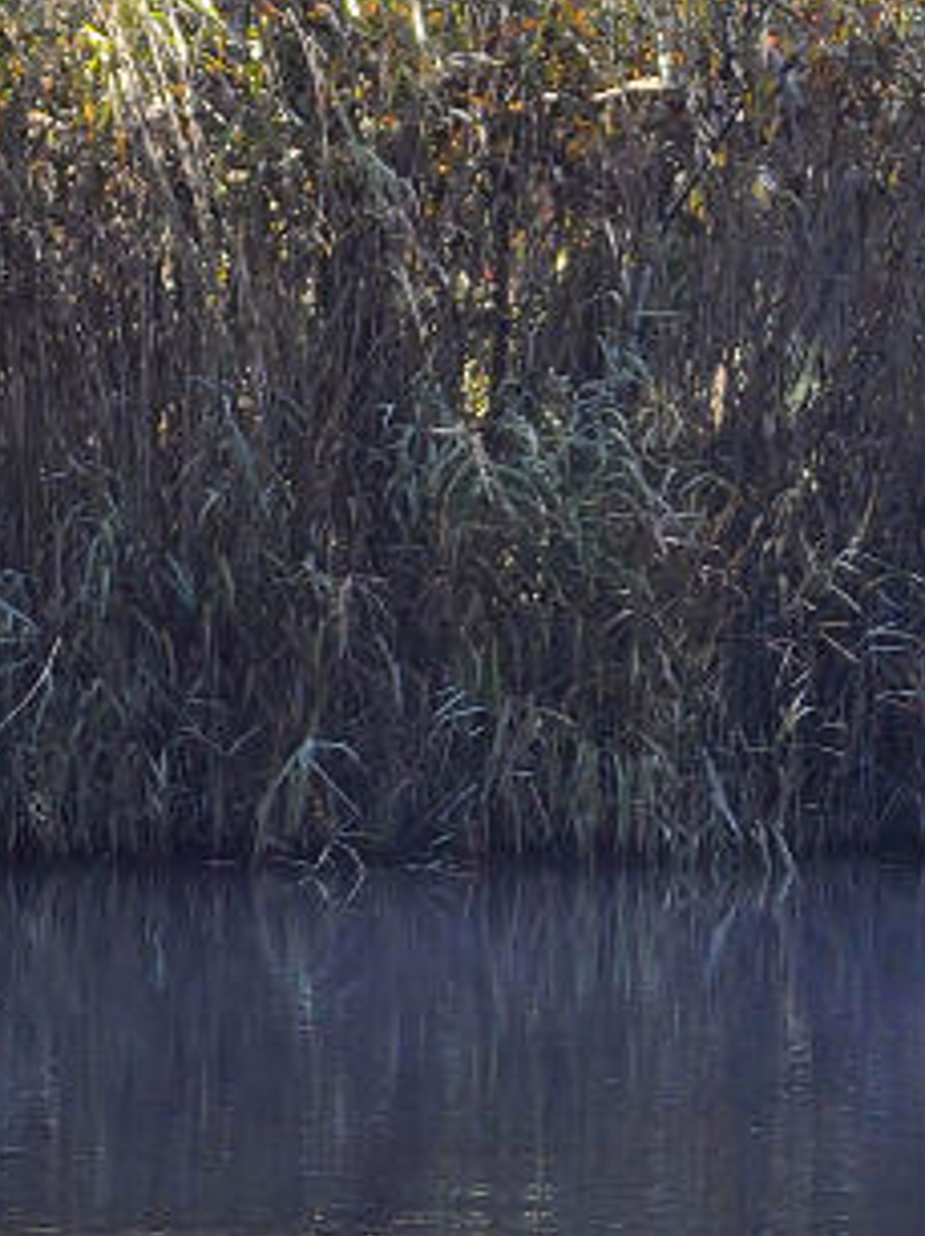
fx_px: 12059
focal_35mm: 338
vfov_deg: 5.9
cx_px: 1527
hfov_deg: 4.4
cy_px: 810
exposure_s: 1/400
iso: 400
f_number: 3.5
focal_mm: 70
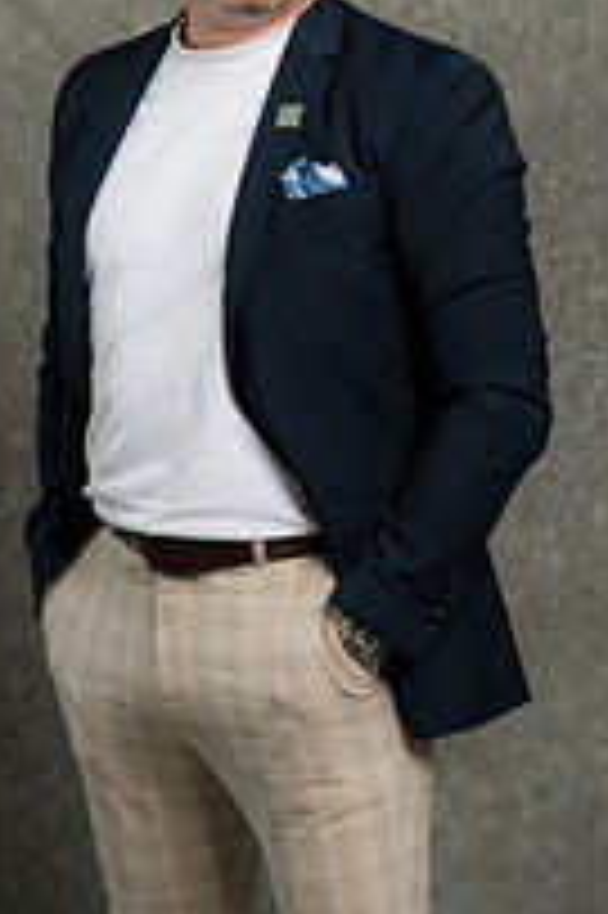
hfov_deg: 11.2
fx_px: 3096
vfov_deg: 16.8
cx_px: 297
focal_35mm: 122
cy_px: 527
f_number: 4
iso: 125
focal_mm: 55
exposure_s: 1/160
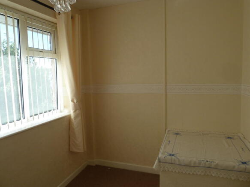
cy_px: 94
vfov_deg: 54.9
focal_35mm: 25
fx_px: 181
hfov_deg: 69.4
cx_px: 125
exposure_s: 1/200
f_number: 4
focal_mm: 4.1
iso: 80
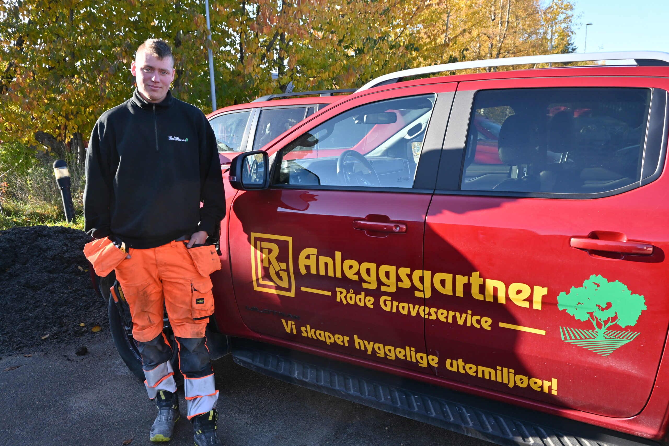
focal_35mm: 30
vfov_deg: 43.6
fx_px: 557
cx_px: 334
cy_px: 223
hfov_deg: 61.9
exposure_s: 1/250
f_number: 5.6
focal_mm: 20
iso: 180
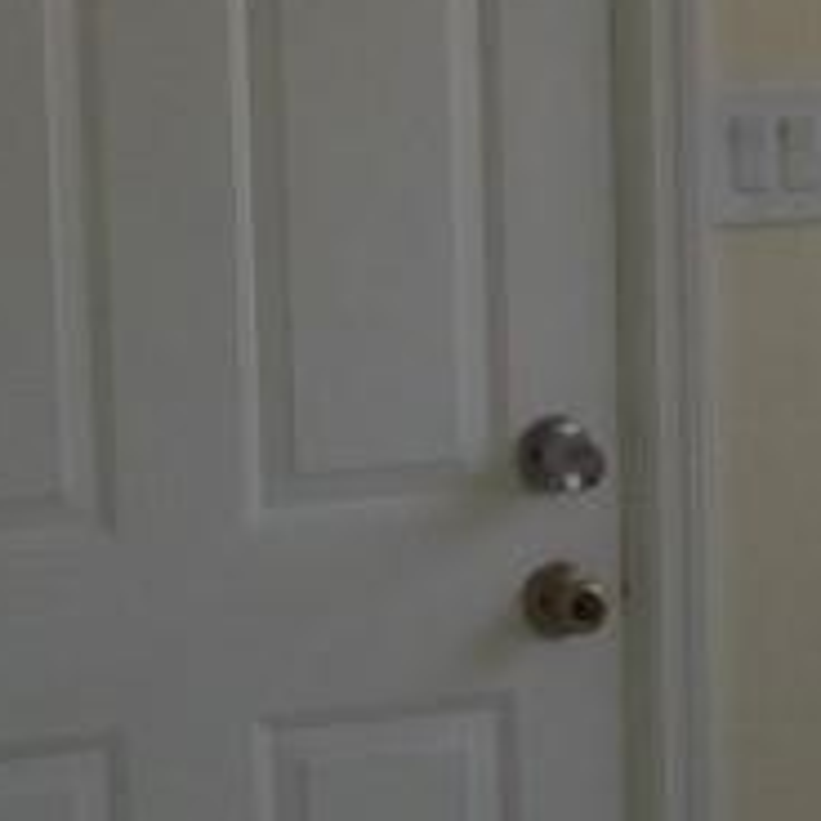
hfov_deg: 11.1
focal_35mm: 157
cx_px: 473
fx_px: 4213
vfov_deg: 11.1
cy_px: 402
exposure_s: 1/200
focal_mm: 5.2
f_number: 3.3
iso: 100
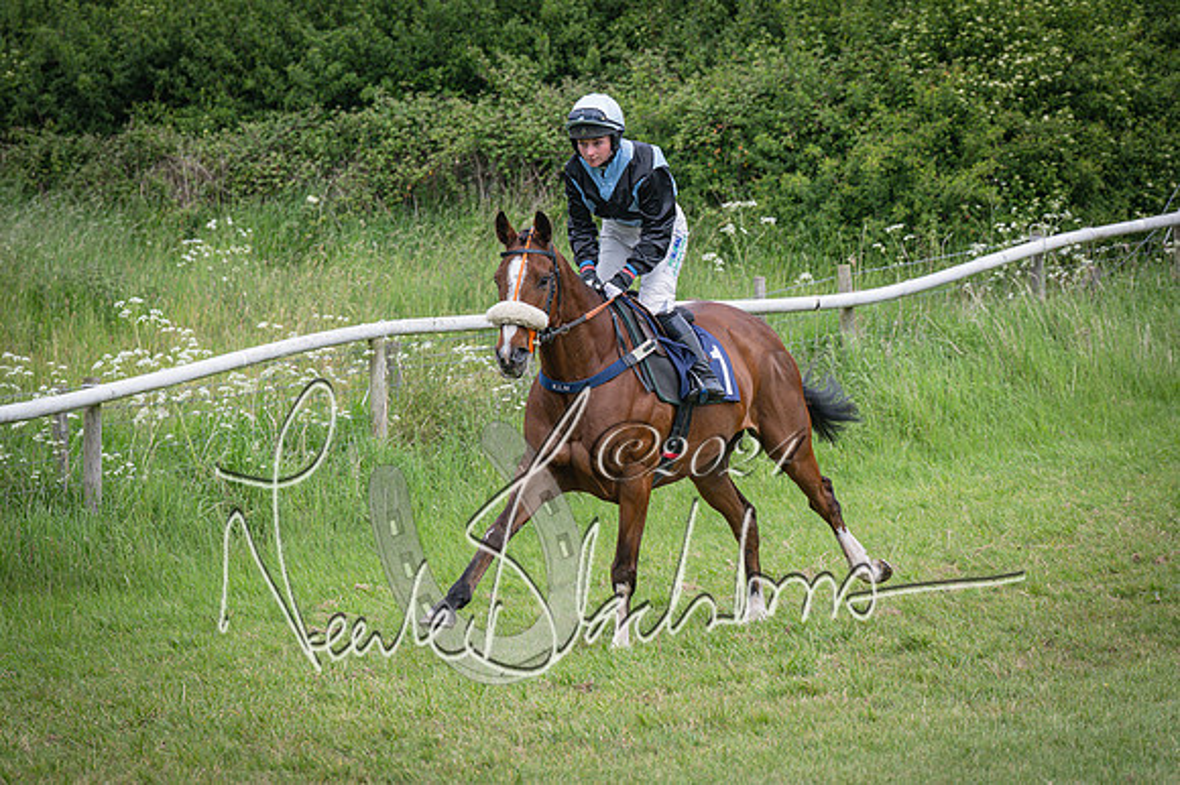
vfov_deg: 8.3
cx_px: 590
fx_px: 5405
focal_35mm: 165
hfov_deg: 12.5
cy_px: 392
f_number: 5
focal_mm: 110
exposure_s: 1/1600
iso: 400
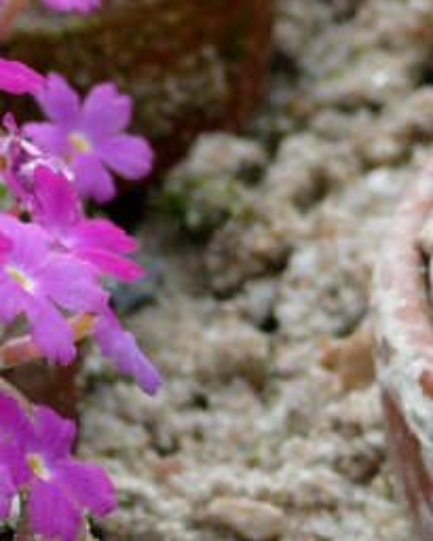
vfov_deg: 2.9
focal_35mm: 668
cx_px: -323
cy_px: 70
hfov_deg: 2.3
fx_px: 10694
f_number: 5
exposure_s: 1/100
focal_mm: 31.4
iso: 100
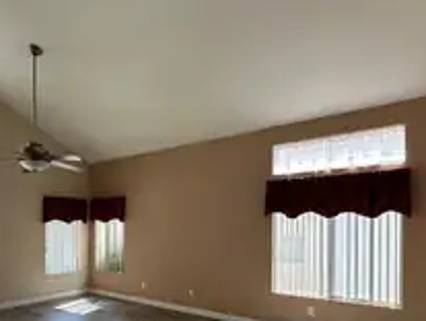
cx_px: 150
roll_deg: -0.5
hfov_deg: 63.9
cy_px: 237
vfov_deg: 49.6
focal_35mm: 27
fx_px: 333
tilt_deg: -1.4
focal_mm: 2.22
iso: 50
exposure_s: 1/99
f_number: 2.2
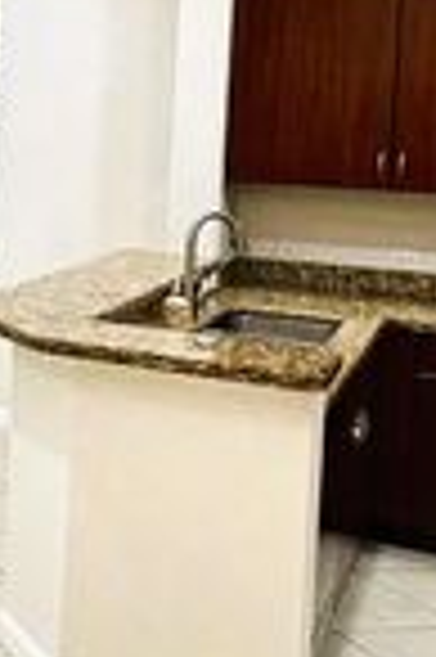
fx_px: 1165
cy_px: 166
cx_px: -378
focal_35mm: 64
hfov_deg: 17.0
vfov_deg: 30.9
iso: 100
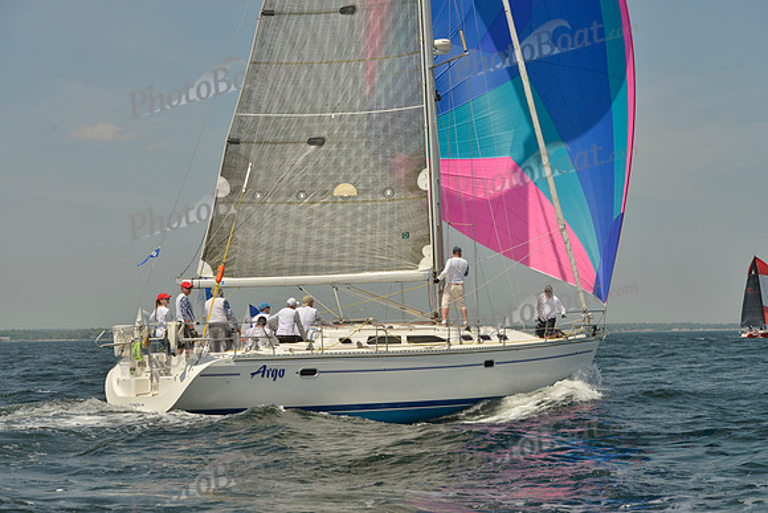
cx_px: 384
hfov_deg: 28.8
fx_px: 1494
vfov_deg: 19.5
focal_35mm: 70
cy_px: 256
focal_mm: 70
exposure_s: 1/1250
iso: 200
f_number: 8
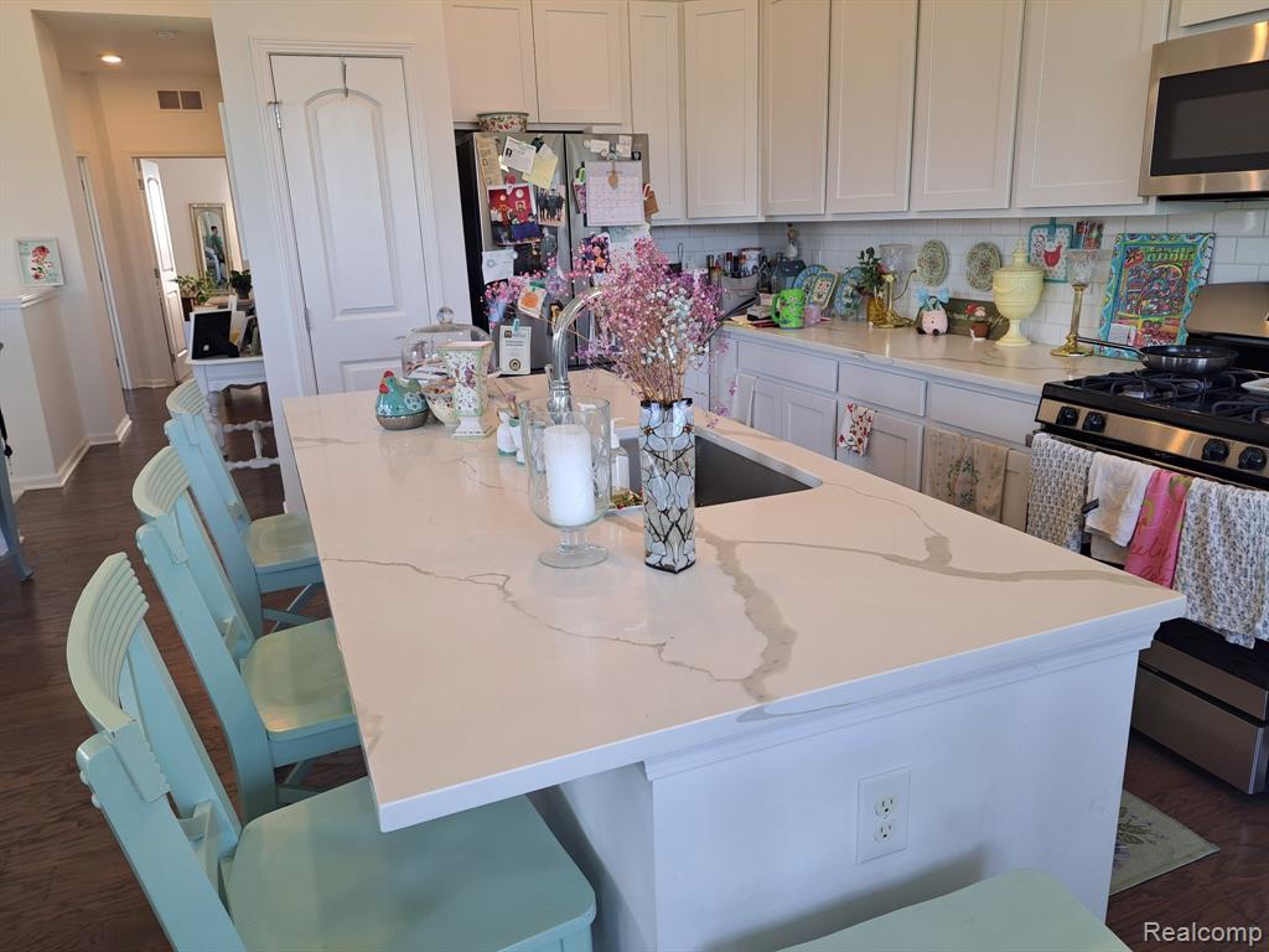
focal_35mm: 24
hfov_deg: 71.6
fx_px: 880
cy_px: 476
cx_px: 634
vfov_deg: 56.8
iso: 50
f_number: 1.8
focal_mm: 5.23
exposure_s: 1/60
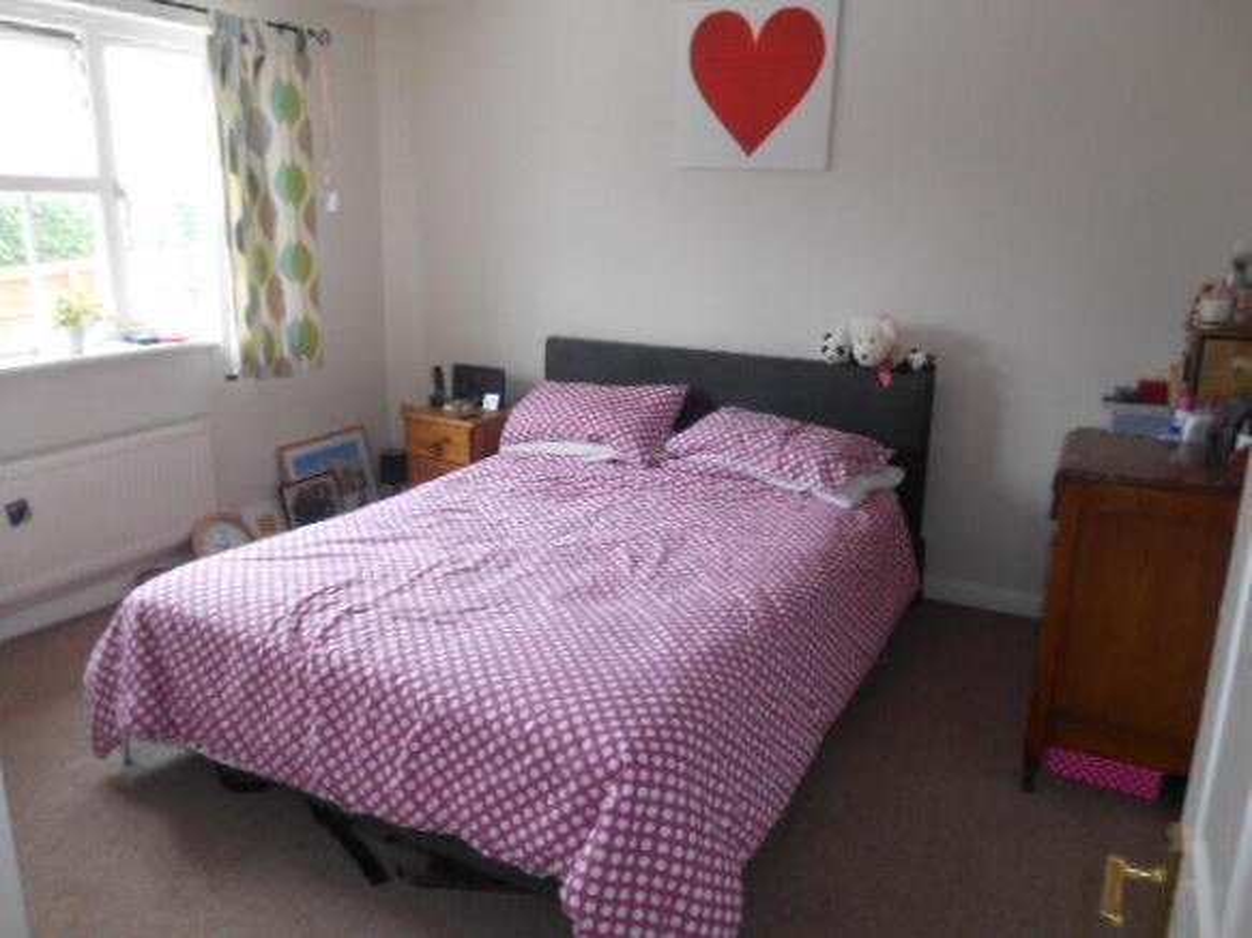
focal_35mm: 26
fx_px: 940
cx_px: 626
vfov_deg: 53.0
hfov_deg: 67.3
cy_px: 469
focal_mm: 4.7
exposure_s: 1/30
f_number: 3.4
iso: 140
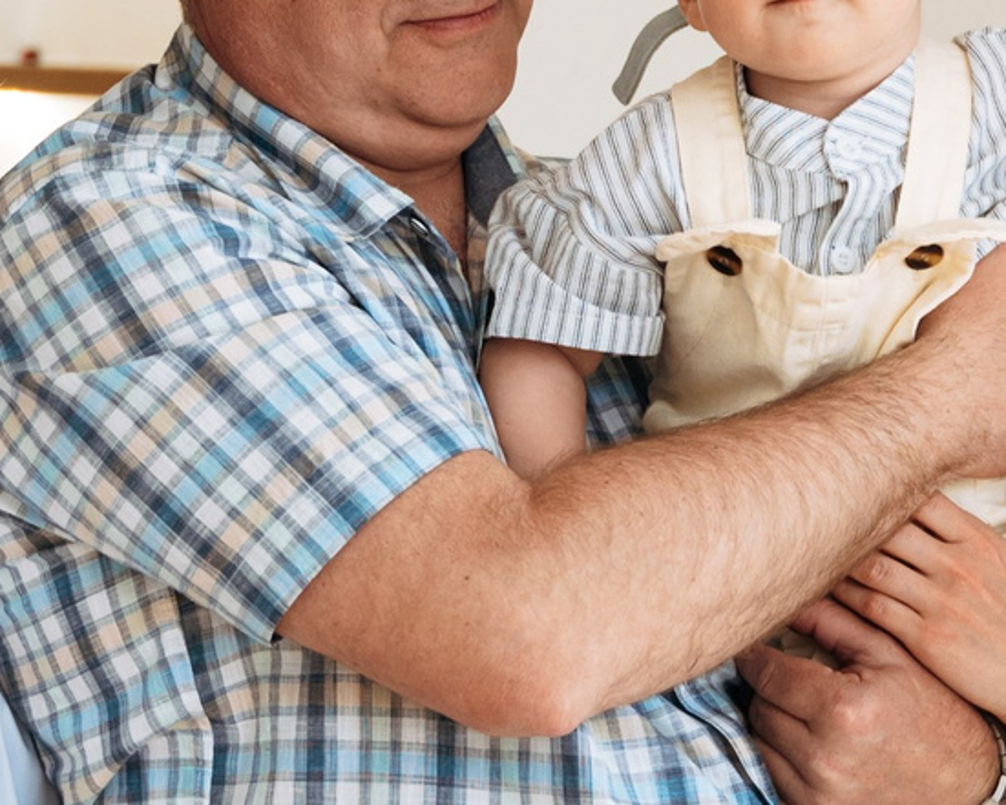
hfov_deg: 8.7
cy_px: 226
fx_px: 6641
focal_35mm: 223
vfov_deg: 6.9
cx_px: 751
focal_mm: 48
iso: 500
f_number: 2.8
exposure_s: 1/400
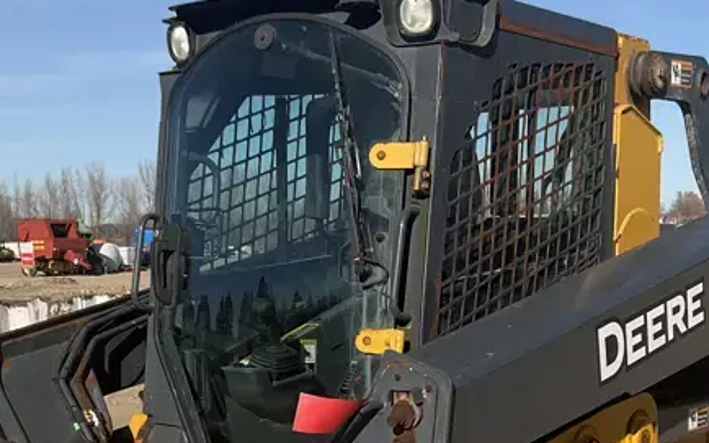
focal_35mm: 68
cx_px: 397
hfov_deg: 30.2
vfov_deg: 18.5
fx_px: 1314
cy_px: 472
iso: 25
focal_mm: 3
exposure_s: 1/2320
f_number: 1.8
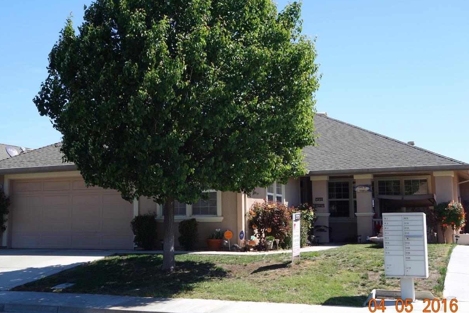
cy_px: 150
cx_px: 203
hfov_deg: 39.5
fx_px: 651
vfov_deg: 27.0
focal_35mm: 50
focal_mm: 14.75
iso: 125
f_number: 5.6
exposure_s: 1/320
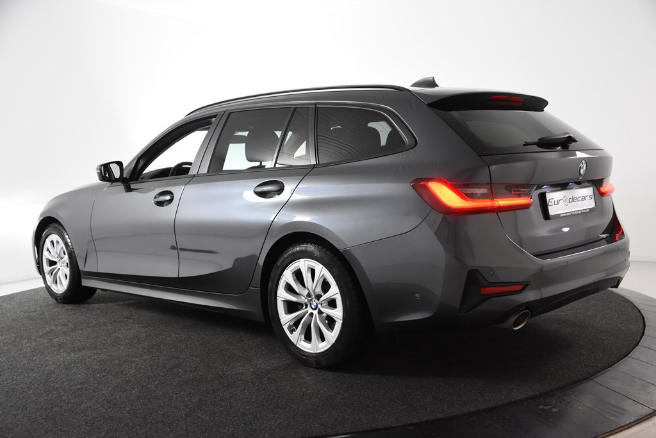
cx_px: 328
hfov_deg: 49.5
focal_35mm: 39
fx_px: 711
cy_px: 219
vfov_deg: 34.2
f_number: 4.5
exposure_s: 1/80
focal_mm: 26
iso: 1600
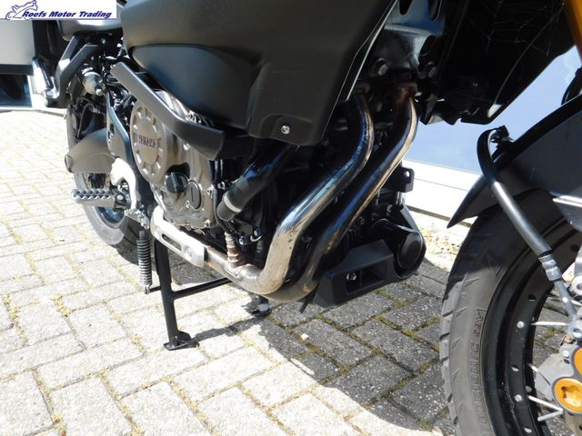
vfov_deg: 49.7
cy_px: 218
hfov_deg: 63.4
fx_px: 471
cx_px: 291
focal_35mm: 28
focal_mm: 4.9
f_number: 3.2
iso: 125
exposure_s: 1/400
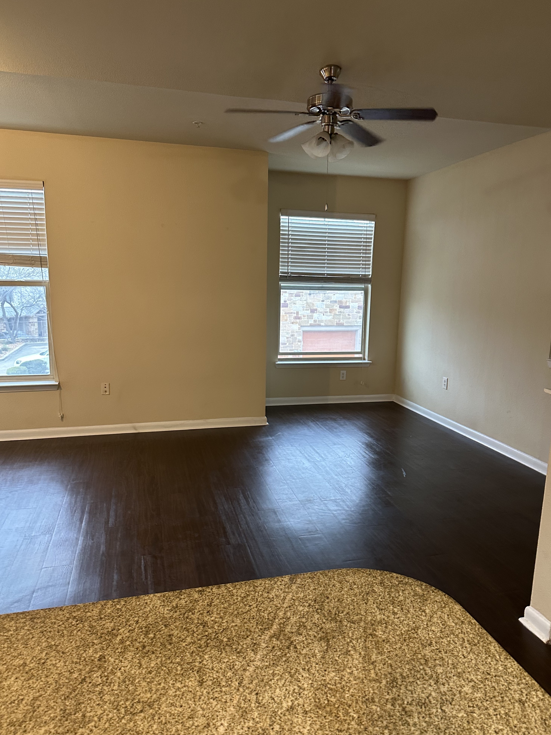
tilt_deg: -9.2
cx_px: 283
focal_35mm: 25
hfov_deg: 54.9
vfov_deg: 69.4
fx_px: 531
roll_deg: -2.8
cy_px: 373
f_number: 1.78
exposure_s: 1/60
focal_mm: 6.86
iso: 320
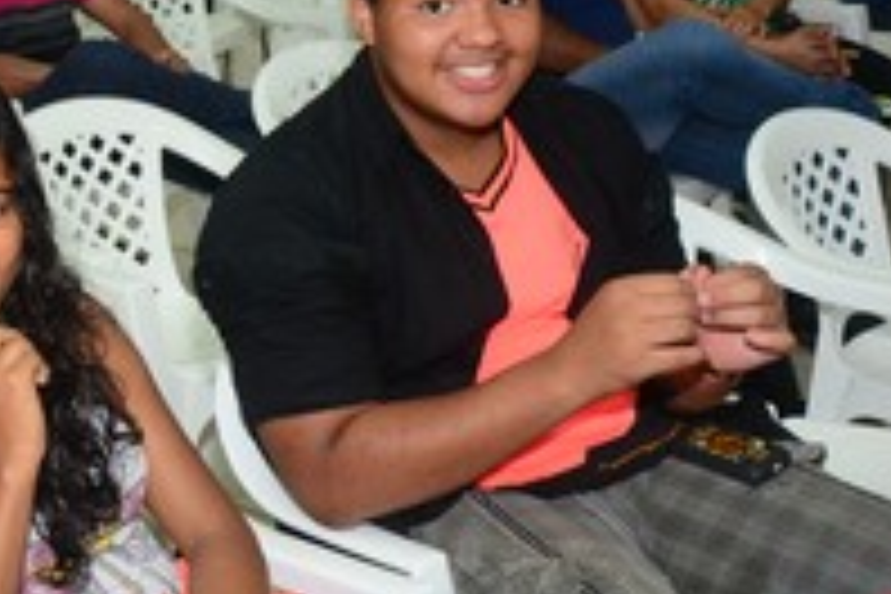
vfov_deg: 16.7
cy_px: 274
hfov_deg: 23.1
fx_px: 2029
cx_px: -112
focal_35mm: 82
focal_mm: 24
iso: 1600
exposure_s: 1/60
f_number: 5.6
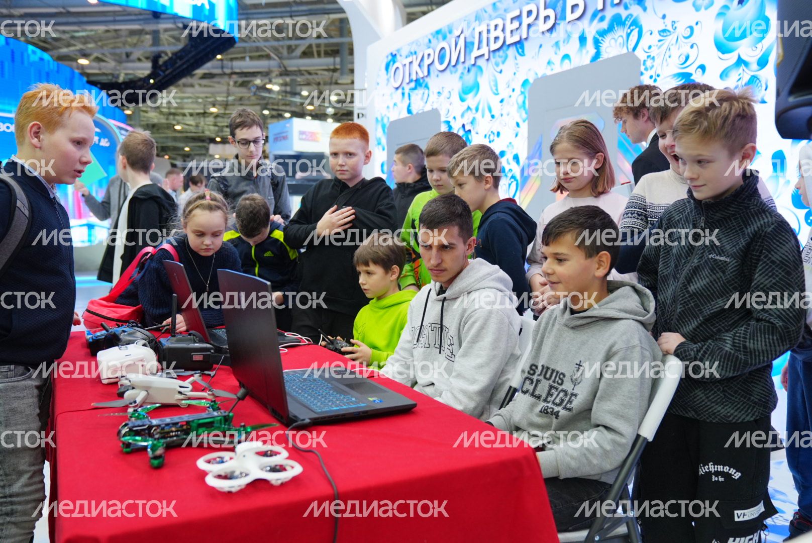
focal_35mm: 29
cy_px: 272
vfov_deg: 45.0
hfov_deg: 63.6
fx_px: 655
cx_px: 406
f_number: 3.5
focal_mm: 29
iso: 1250
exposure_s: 1/320
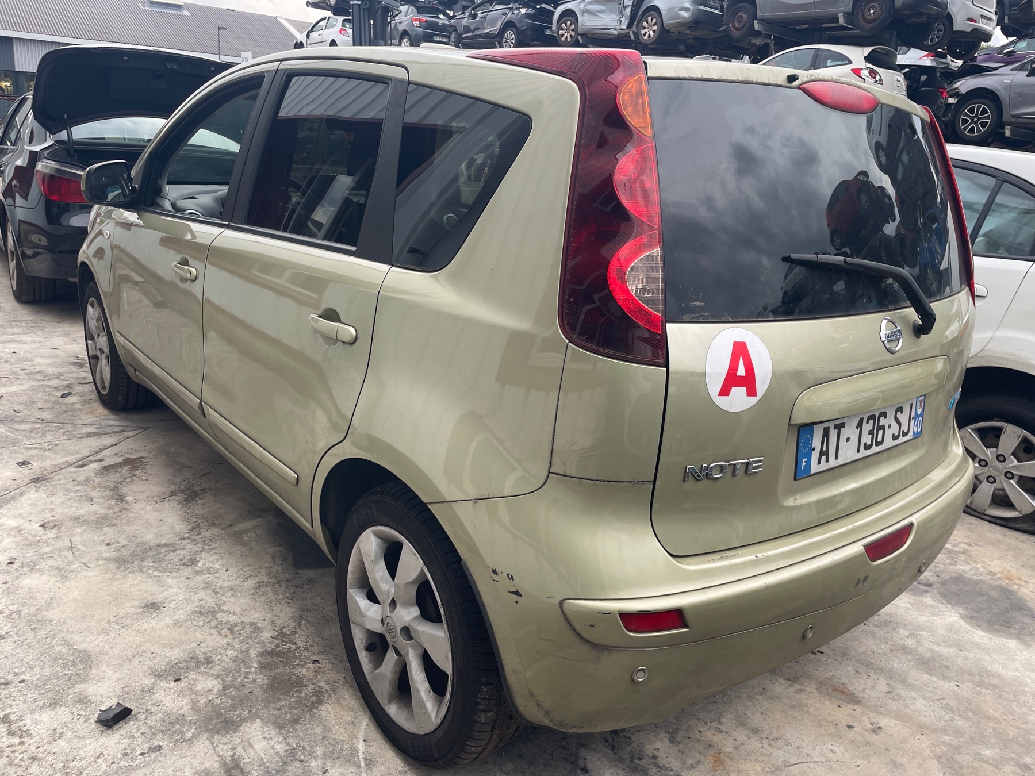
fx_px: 777
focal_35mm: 26
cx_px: 518
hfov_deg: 67.3
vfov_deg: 53.1
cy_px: 388
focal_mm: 4.2
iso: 50
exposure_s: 1/121
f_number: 1.6
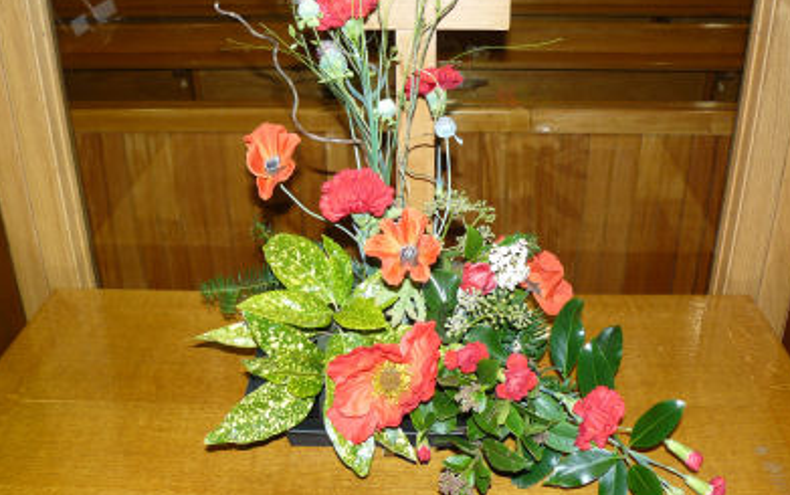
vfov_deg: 32.8
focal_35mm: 39
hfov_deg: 50.4
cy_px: 210
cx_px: 398
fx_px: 840
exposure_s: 1/25
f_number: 2.8
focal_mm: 6
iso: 100
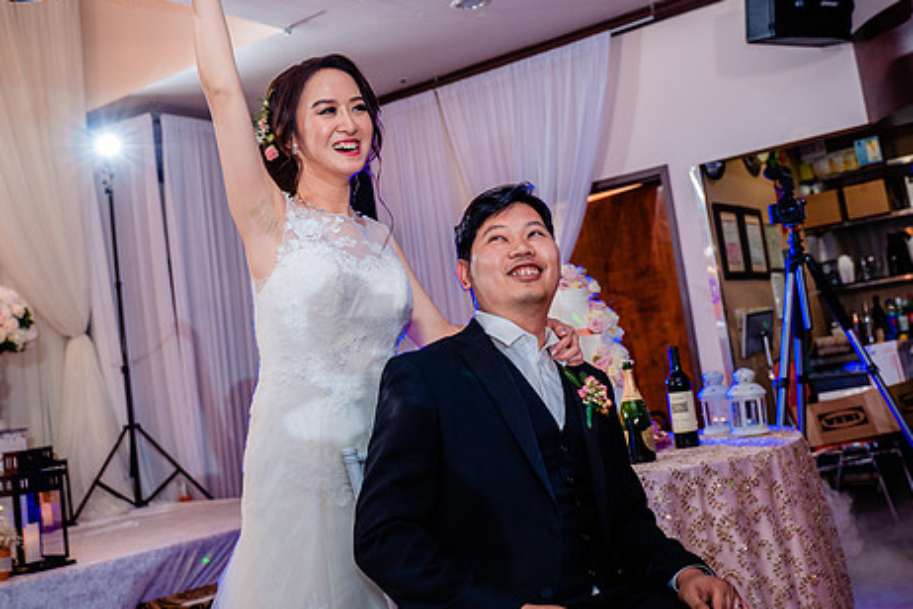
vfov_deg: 32.3
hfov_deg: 47.4
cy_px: 198
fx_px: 1040
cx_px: 482
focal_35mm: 41
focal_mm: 28
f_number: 3.5
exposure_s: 1/160
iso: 1000
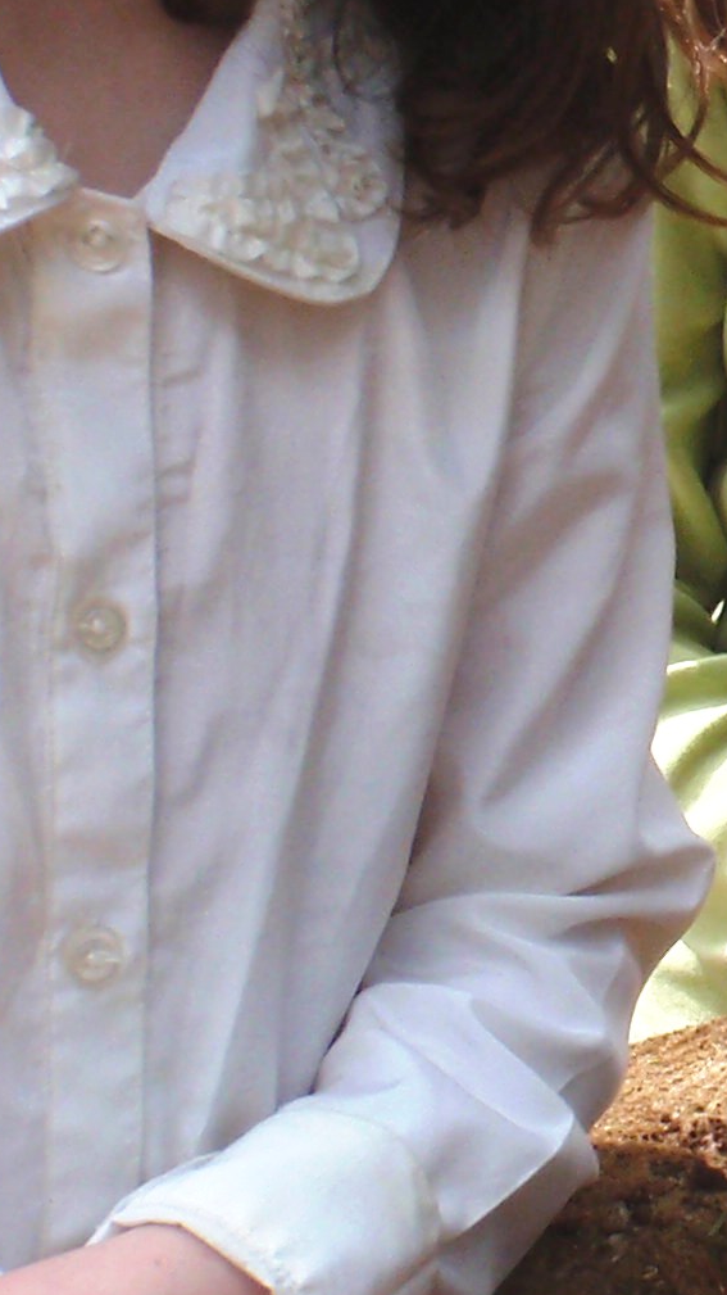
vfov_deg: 17.9
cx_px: 1295
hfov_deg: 9.6
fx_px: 4116
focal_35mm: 120
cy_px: 549
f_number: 4
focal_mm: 5
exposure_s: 1/80
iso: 64
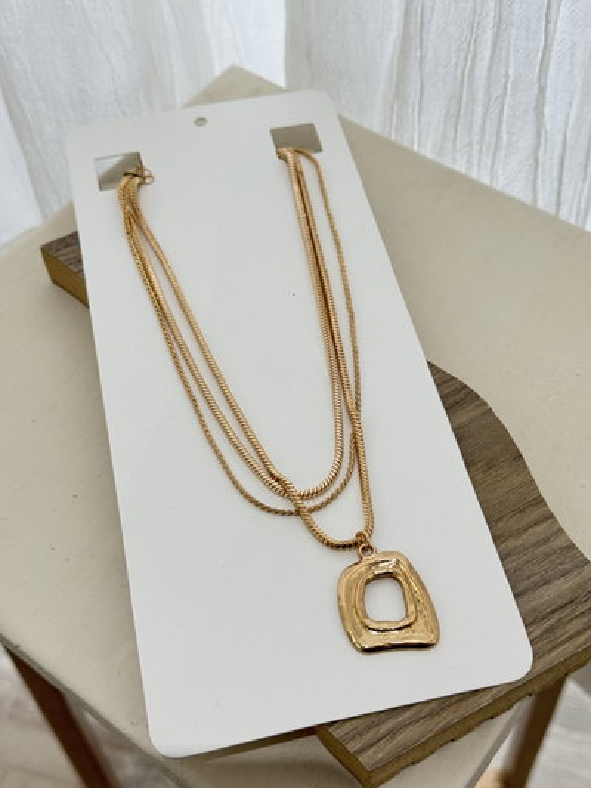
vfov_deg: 39.6
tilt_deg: -53.8
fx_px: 1092
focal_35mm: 48
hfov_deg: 30.3
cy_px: 394
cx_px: 296
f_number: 1.78
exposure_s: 1/50
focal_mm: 6.76
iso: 64
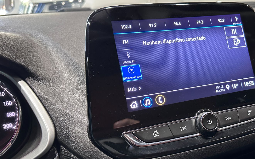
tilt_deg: -19.4
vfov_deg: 34.4
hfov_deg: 50.9
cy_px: 87
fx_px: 257
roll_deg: +0.2
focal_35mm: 37
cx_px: 185
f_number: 1.78
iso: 500
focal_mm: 6.86
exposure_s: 1/60
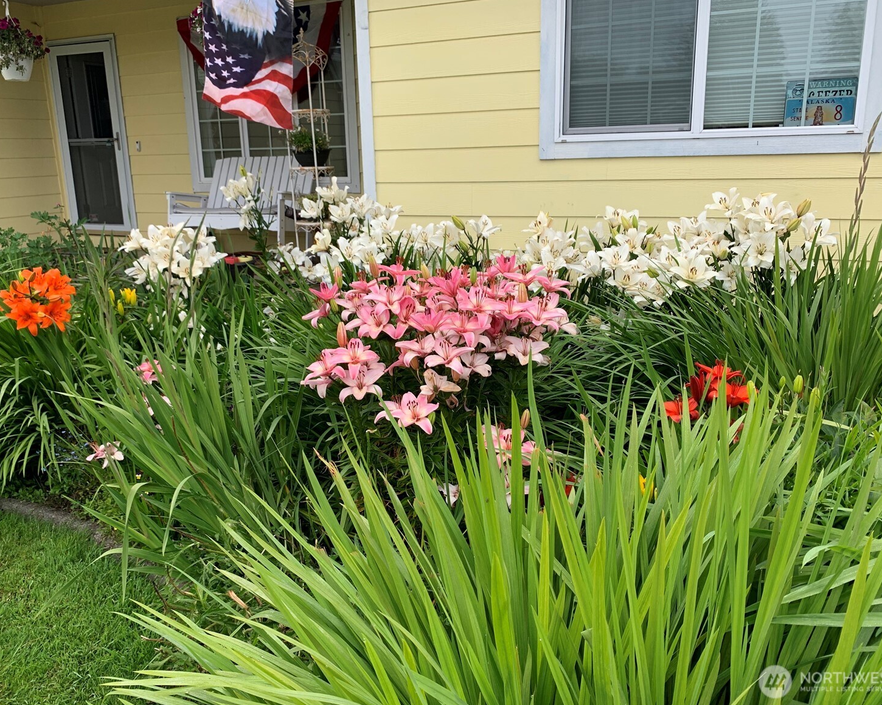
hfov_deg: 62.2
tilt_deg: -14.4
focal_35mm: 28
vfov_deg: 51.5
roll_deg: +1.1
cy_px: 342
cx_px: 430
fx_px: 731
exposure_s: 1/567
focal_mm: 4.25
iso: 25
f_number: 1.8
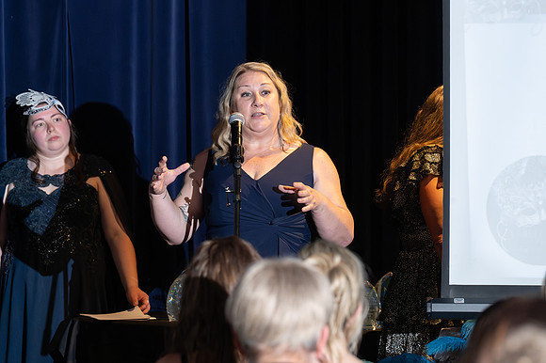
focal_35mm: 225
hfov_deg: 9.2
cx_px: 273
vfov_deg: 6.1
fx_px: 3410
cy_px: 182
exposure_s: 1/200
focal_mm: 150
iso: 2500
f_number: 5
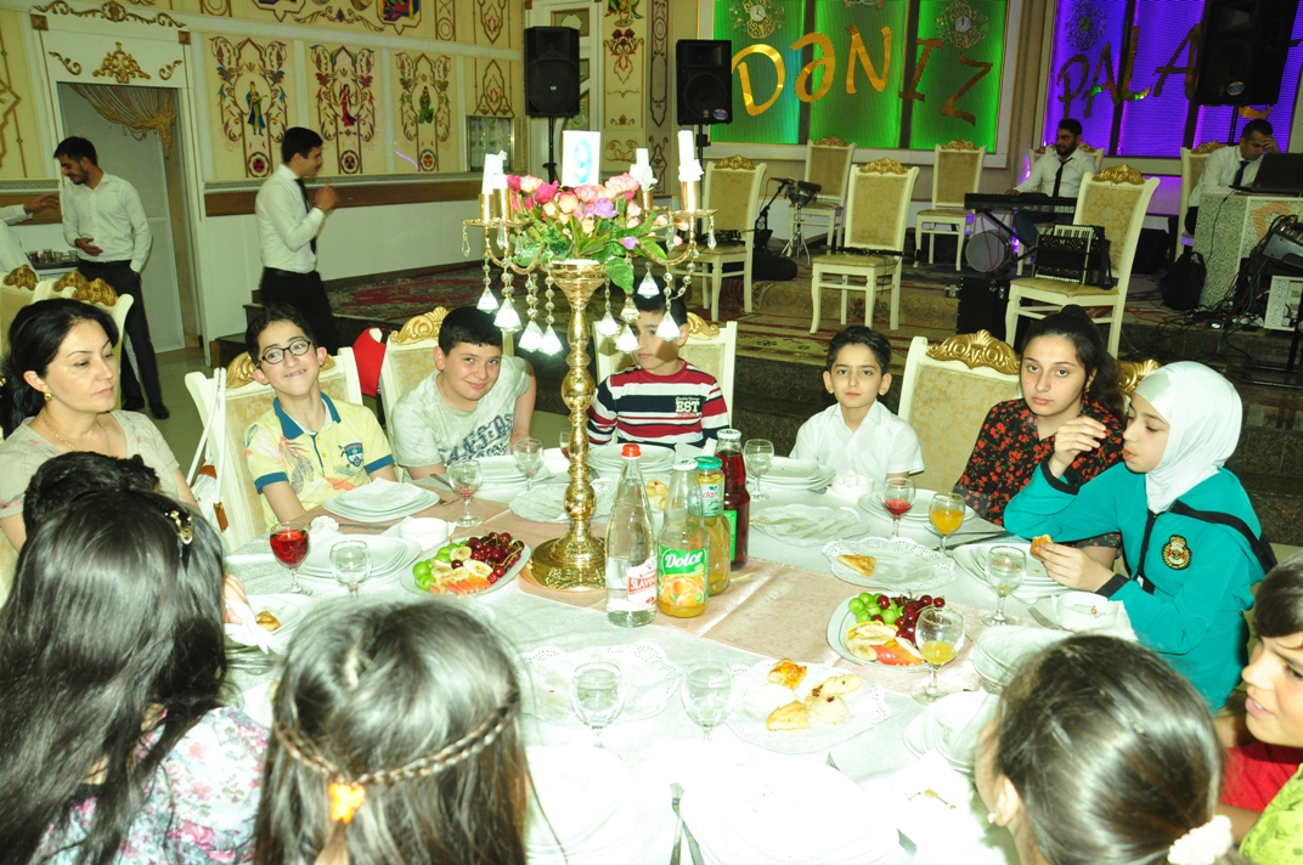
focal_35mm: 27
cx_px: 652
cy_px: 432
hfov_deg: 67.4
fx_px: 976
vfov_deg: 47.8
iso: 800
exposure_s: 1/50
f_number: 6.3
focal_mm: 18
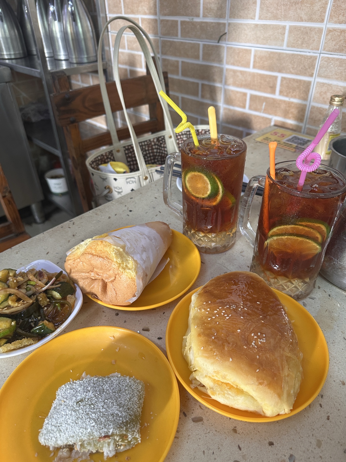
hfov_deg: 56.8
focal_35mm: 24
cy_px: 231
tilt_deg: -36.3
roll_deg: +0.4
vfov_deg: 71.6
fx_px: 320
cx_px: 173
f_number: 1.78
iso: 250
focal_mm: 6.86
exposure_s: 1/60
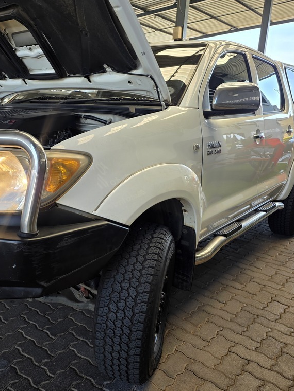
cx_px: 78
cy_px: 194
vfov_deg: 58.4
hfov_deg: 44.1
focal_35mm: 31
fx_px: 351
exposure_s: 1/180
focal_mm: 6.25
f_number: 1.7
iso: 32
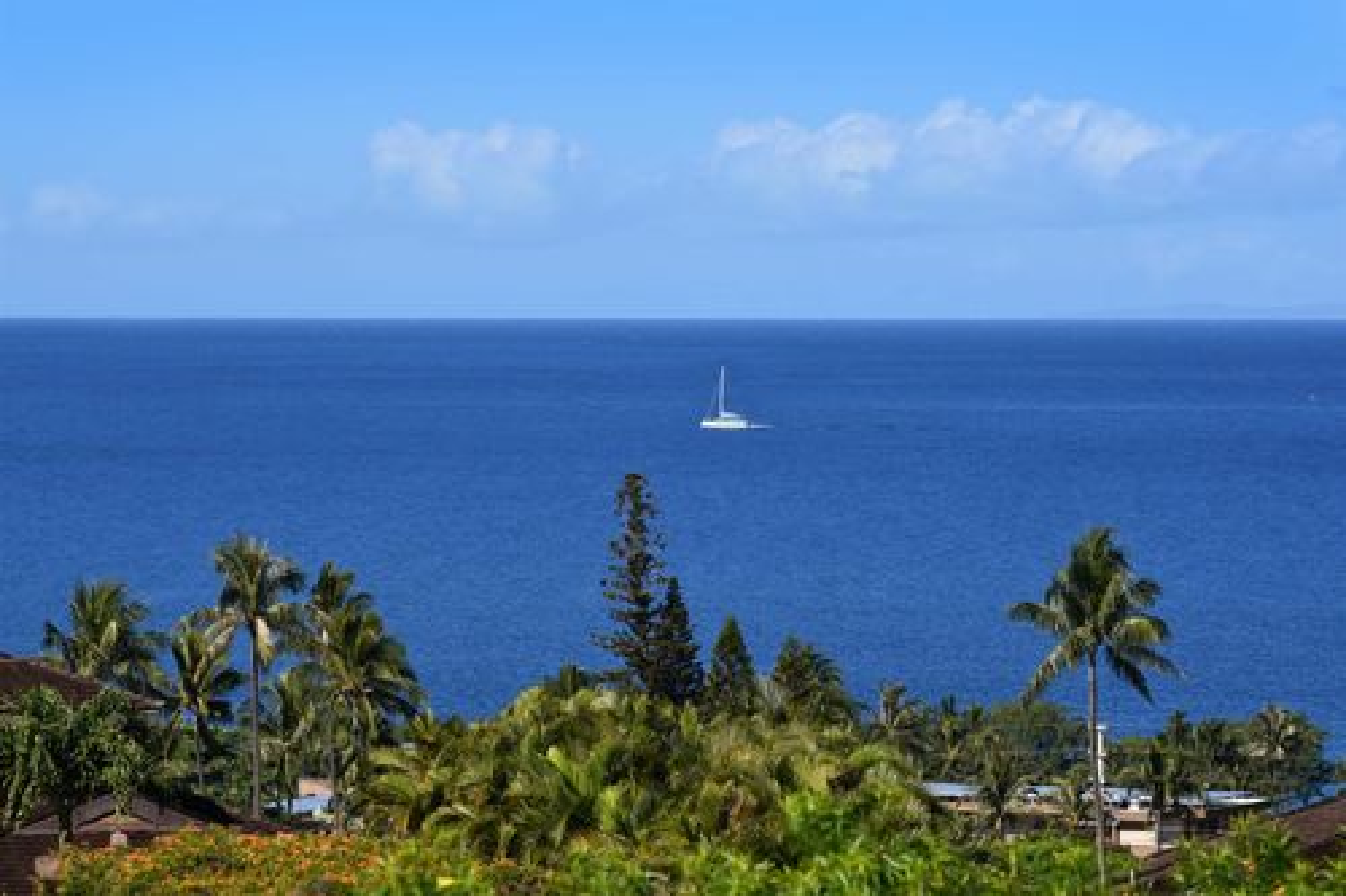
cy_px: 448
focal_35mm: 195
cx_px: 673
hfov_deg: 10.6
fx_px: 7288
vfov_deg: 7.0
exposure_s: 1/200
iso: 100
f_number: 14
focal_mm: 195
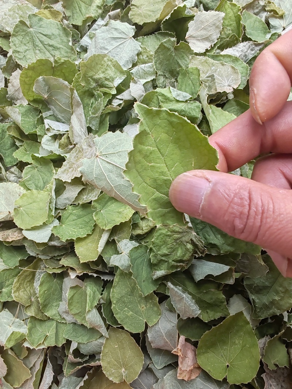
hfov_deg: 53.1
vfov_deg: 67.3
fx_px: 292
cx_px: 146
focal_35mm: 26
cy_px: 194
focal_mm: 1.96
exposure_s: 1/100
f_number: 2.2
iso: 80
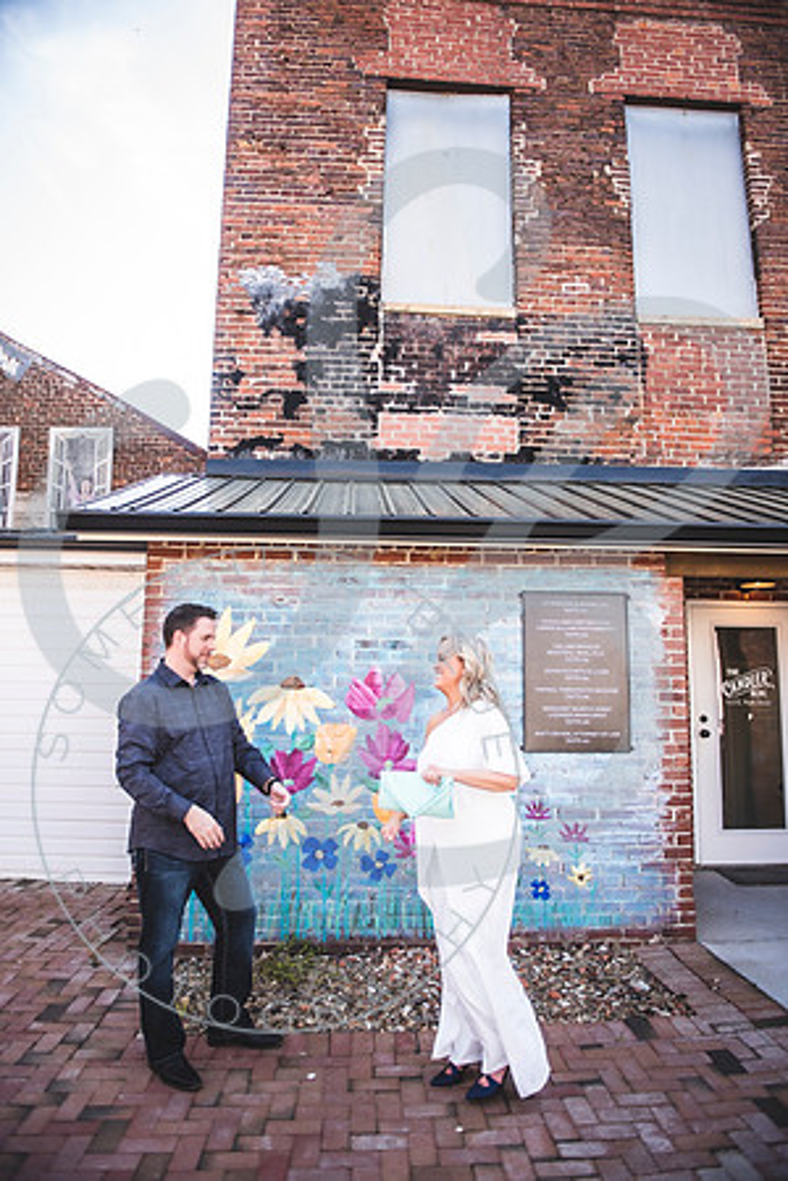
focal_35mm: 24
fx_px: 788
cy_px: 590
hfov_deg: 53.1
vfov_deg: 73.7
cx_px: 394
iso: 100
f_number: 2.8
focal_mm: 24
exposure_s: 1/400
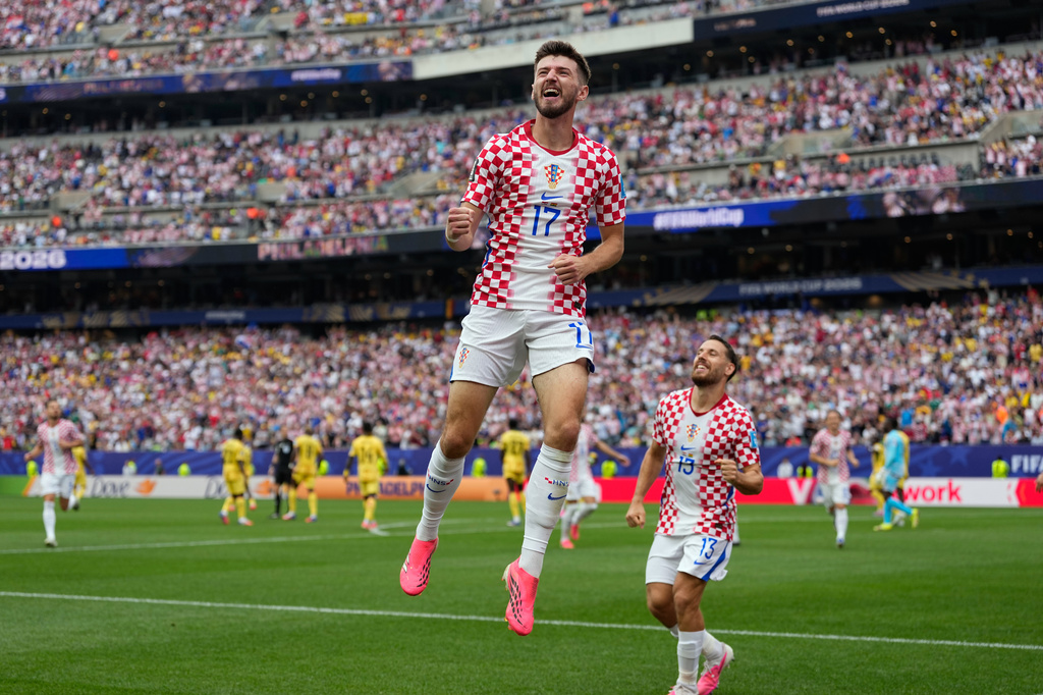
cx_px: 522
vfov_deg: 19.4
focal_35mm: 70
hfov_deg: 28.9
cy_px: 348
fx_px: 2027
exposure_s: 1/2000
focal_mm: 70
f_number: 3.2
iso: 400
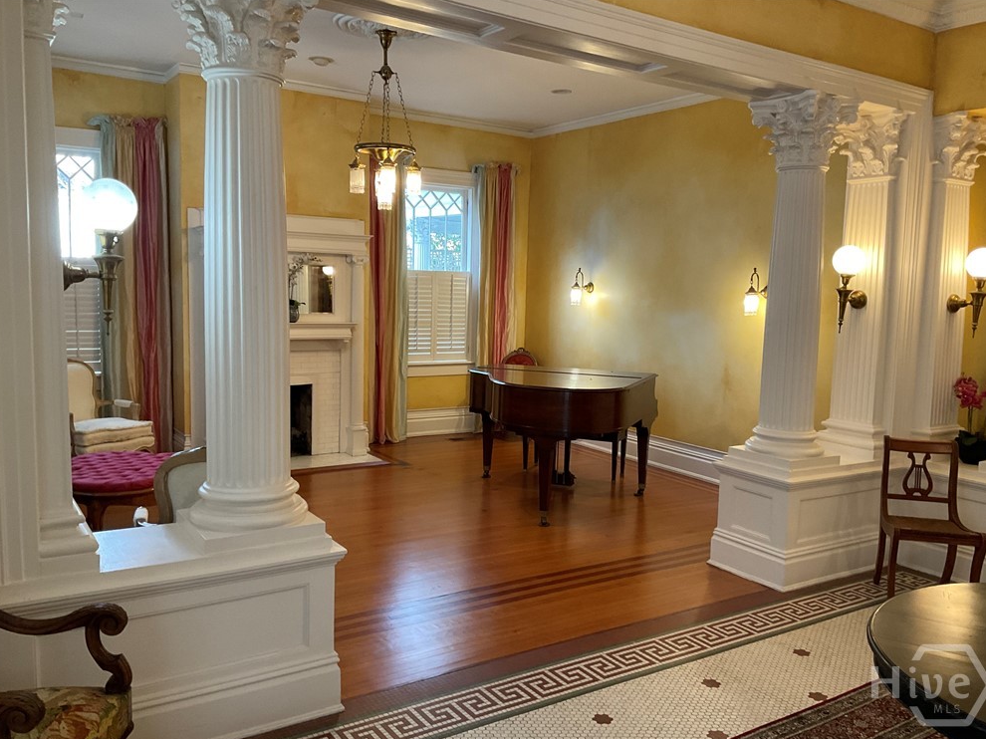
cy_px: 379
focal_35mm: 30
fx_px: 854
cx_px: 498
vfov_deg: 46.8
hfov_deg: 60.0
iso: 100
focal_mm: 3
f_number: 1.8
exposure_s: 1/60
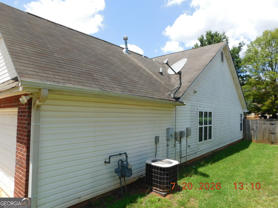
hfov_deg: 73.9
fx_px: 185
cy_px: 104
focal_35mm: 23
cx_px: 139
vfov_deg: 58.9
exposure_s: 1/1250
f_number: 3
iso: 125
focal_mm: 4
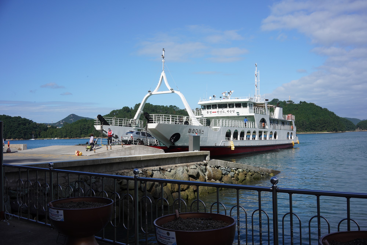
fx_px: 357
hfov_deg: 54.4
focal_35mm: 35
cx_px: 184
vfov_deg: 37.9
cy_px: 122
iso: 200
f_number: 18
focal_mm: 35
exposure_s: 1/125
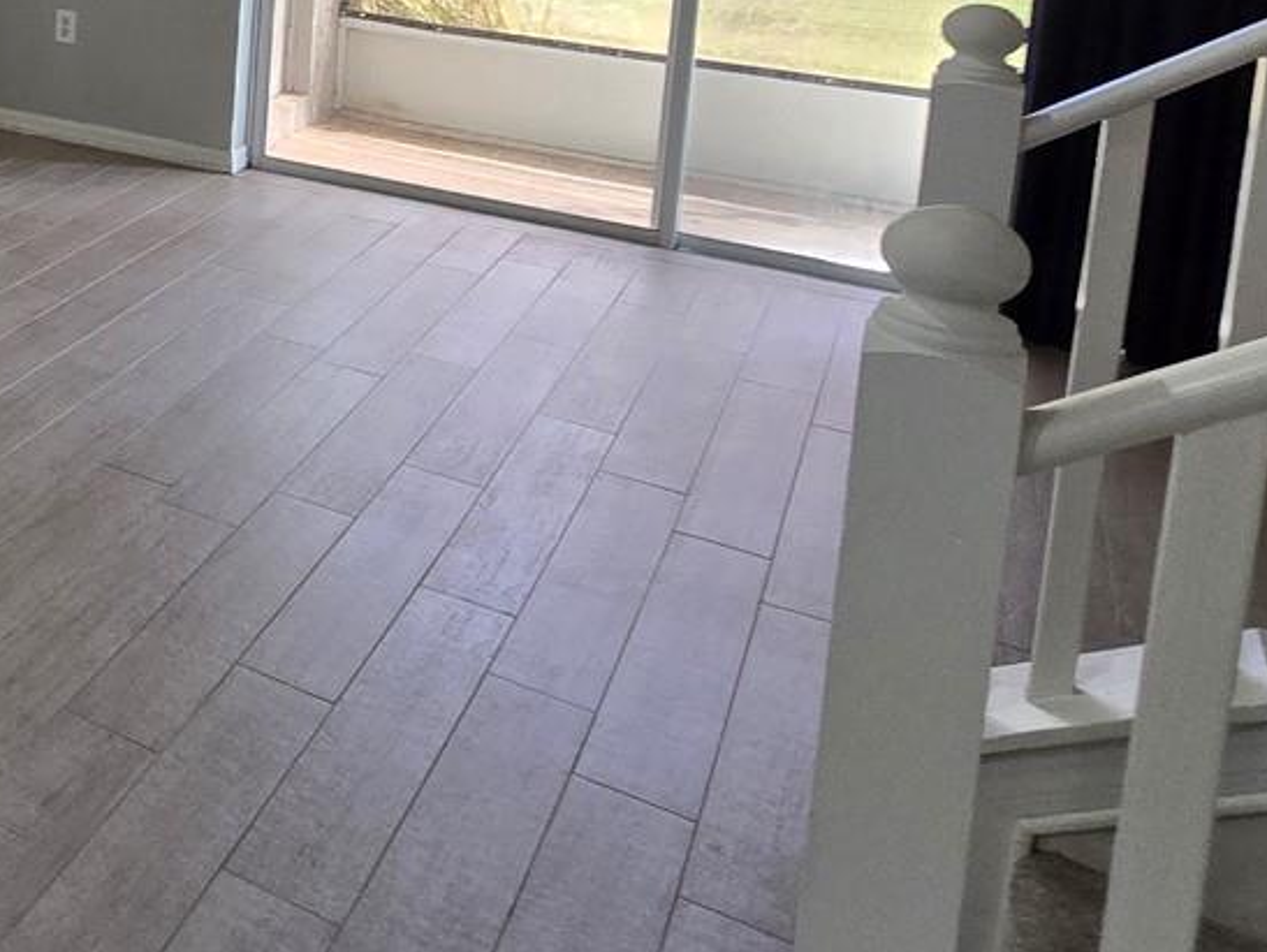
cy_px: -102
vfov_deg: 32.9
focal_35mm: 38
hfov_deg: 35.1
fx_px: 1392
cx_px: -354
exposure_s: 1/60
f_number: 2.2
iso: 160
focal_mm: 2.2
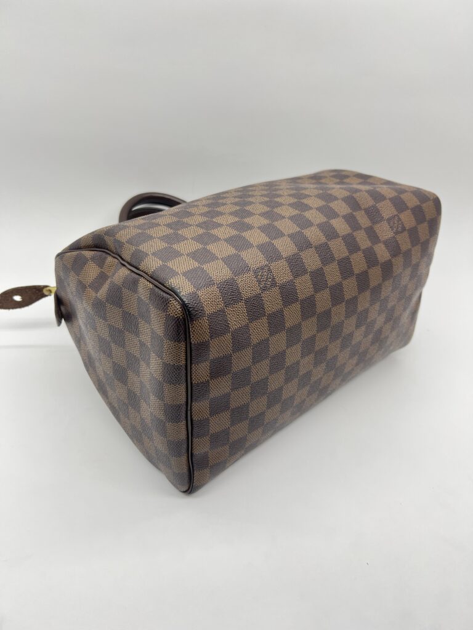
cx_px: 236
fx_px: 474
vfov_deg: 67.3
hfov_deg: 53.1
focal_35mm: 26
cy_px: 315
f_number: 1.5
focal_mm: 5.7
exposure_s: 1/100
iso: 40
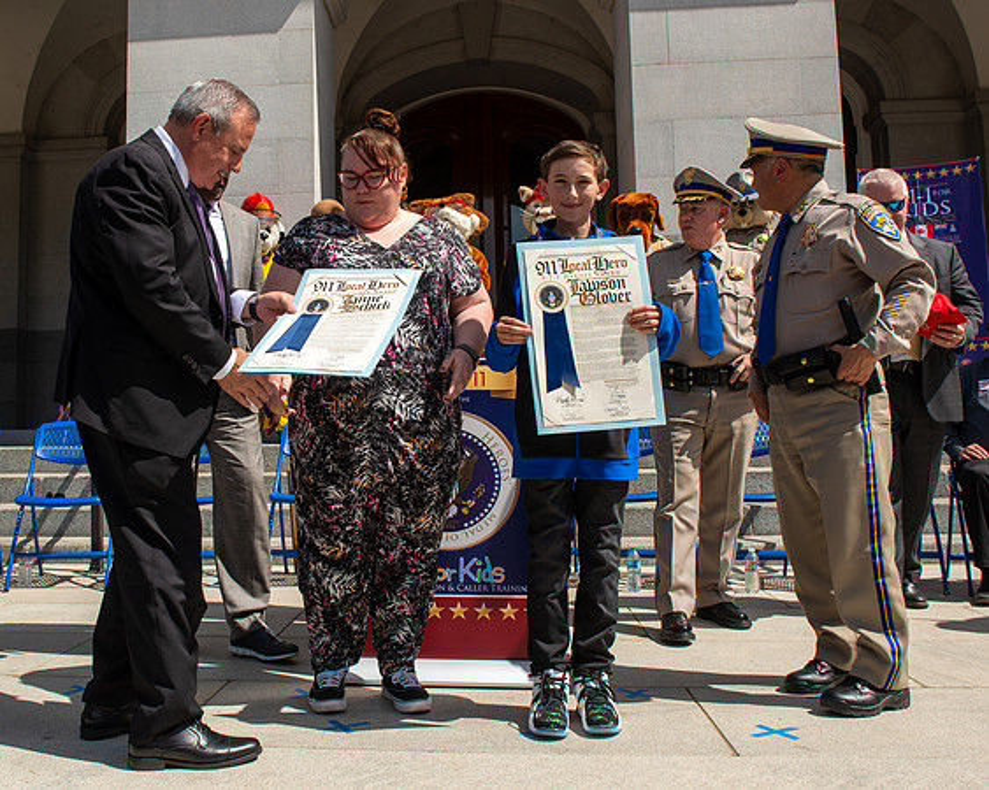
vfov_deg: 43.1
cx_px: 377
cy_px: 369
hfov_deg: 52.1
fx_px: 1000
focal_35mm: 34
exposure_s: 1/320
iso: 100
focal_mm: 24
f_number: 8
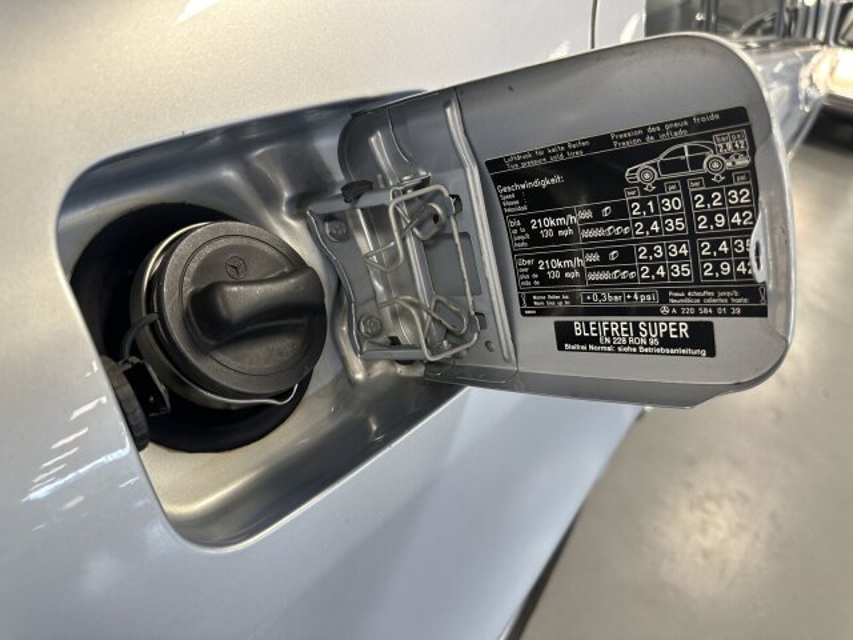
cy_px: 320
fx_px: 591
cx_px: 426
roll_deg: -11.6
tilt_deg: -33.7
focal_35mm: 24
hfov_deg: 71.6
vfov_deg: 56.8
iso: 200
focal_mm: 6.86
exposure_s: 1/50
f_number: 1.78
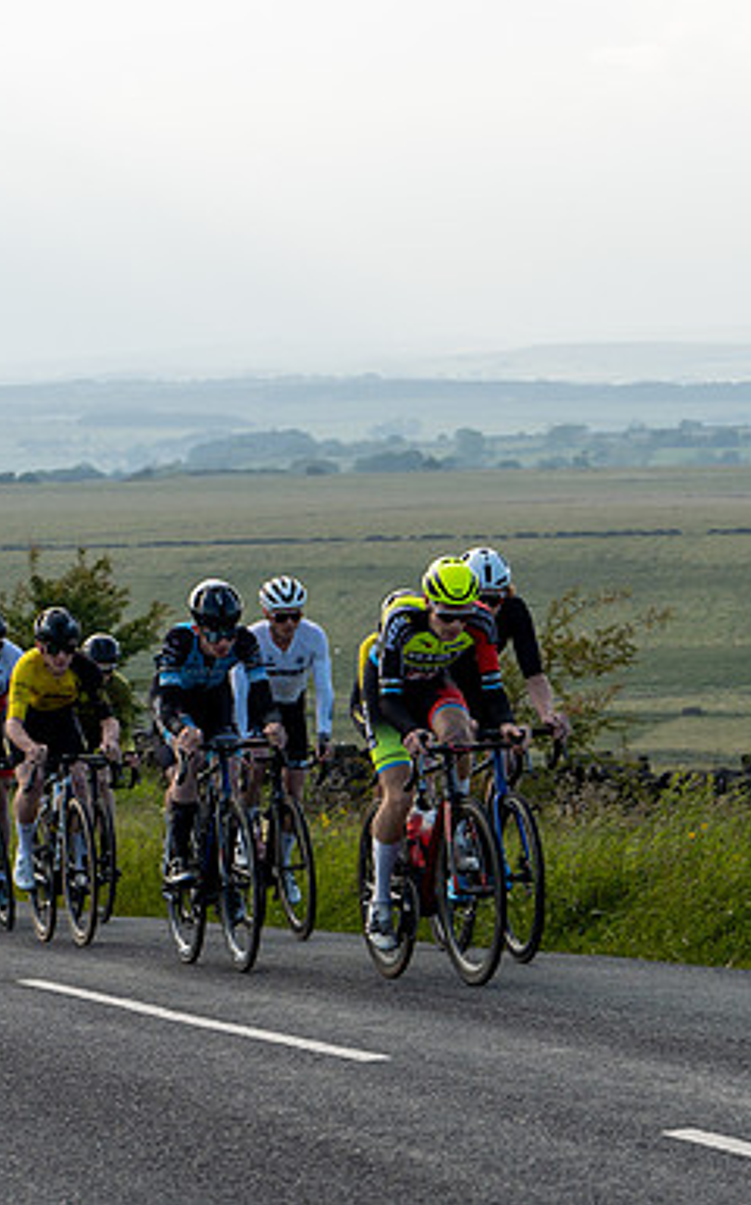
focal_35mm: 167
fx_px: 5479
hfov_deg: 7.8
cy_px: 799
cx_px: 482
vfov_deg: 12.5
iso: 200
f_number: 6.3
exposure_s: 1/320
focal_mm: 82
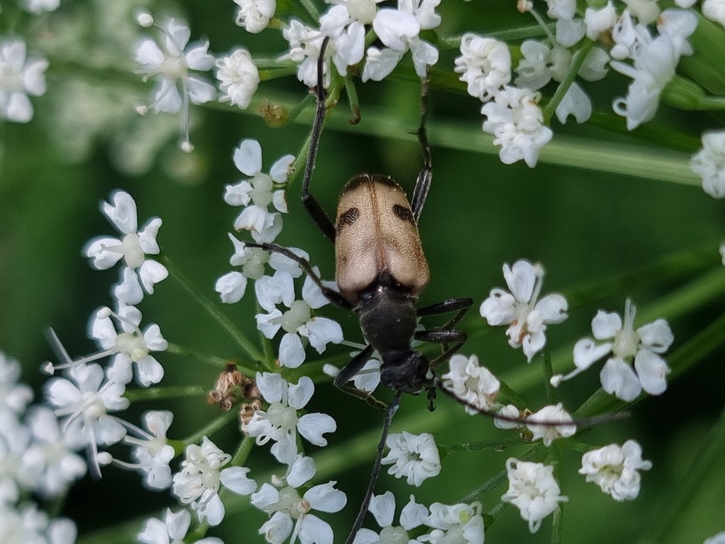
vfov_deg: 53.1
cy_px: 272
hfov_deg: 67.3
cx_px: 362
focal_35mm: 26
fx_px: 545
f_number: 1.8
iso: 50
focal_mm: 5.4
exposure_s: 1/1000
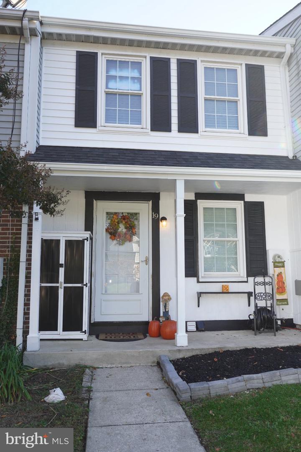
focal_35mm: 29
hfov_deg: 44.6
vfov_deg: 63.2
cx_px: 150
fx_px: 367
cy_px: 226
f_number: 4
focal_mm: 19.5
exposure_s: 1/160
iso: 100
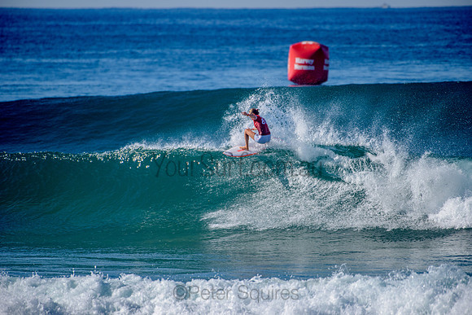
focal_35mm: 500
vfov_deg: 2.8
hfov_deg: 4.1
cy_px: 158
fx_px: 6557
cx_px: 236
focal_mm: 500
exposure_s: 1/1600
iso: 125
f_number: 5.6
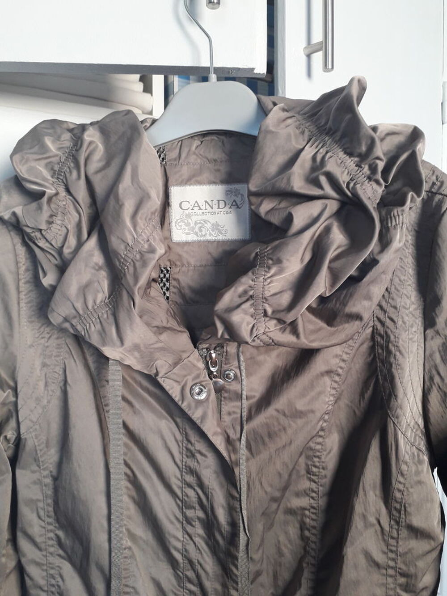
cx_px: 224
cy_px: 298
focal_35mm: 27
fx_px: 465
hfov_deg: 51.4
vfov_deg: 65.3
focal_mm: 3.6
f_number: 1.9
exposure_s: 1/50
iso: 100
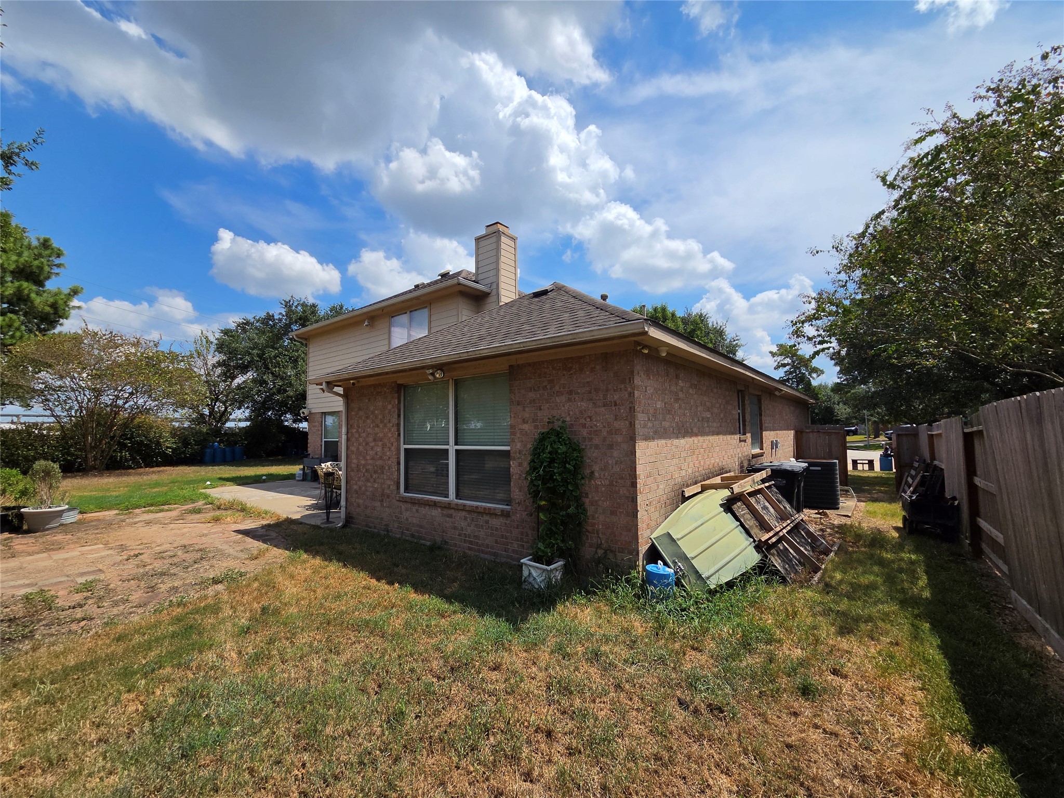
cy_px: 399
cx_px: 532
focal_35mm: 13
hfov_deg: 106.2
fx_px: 400
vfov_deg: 89.9
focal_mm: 2.2
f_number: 2.2
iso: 100
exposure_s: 1/6149
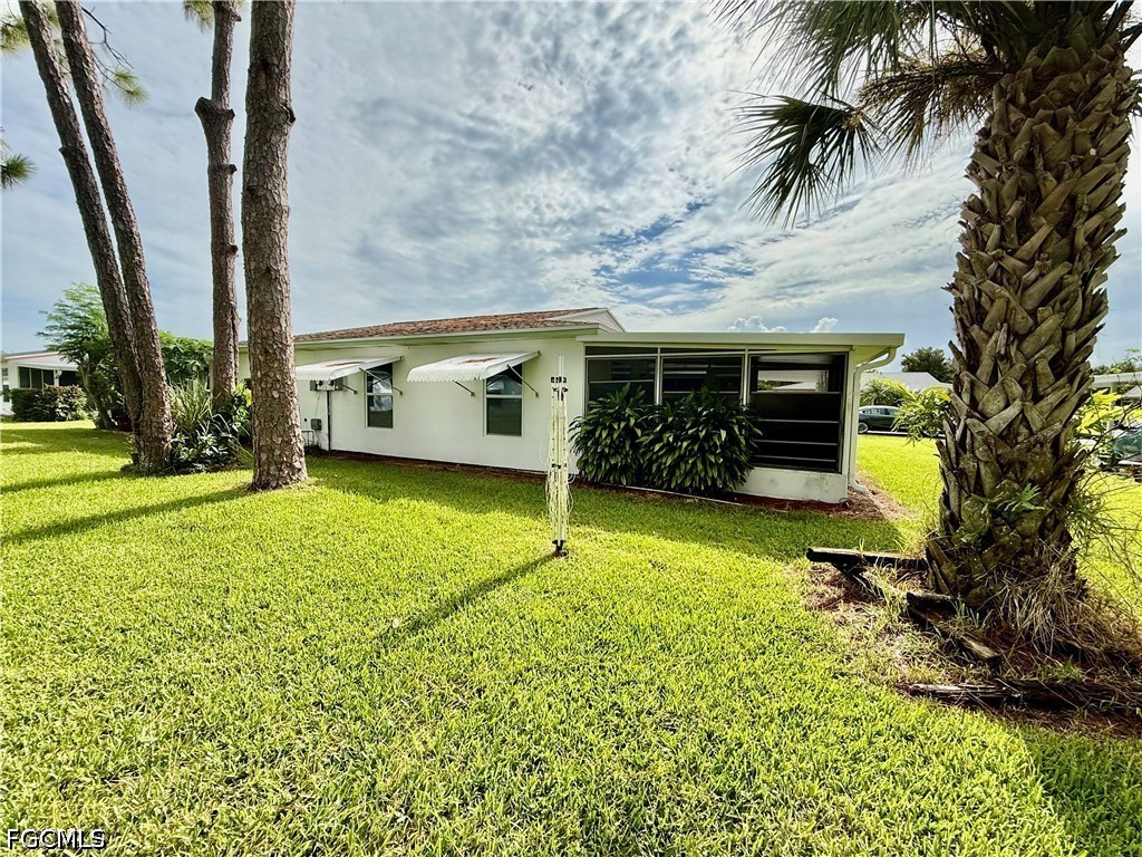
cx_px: 571
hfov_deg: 102.1
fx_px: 462
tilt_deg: -3.2
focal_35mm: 14
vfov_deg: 85.7
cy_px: 428
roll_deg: -0.9
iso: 64
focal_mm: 2.22
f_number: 2.2
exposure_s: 1/3460
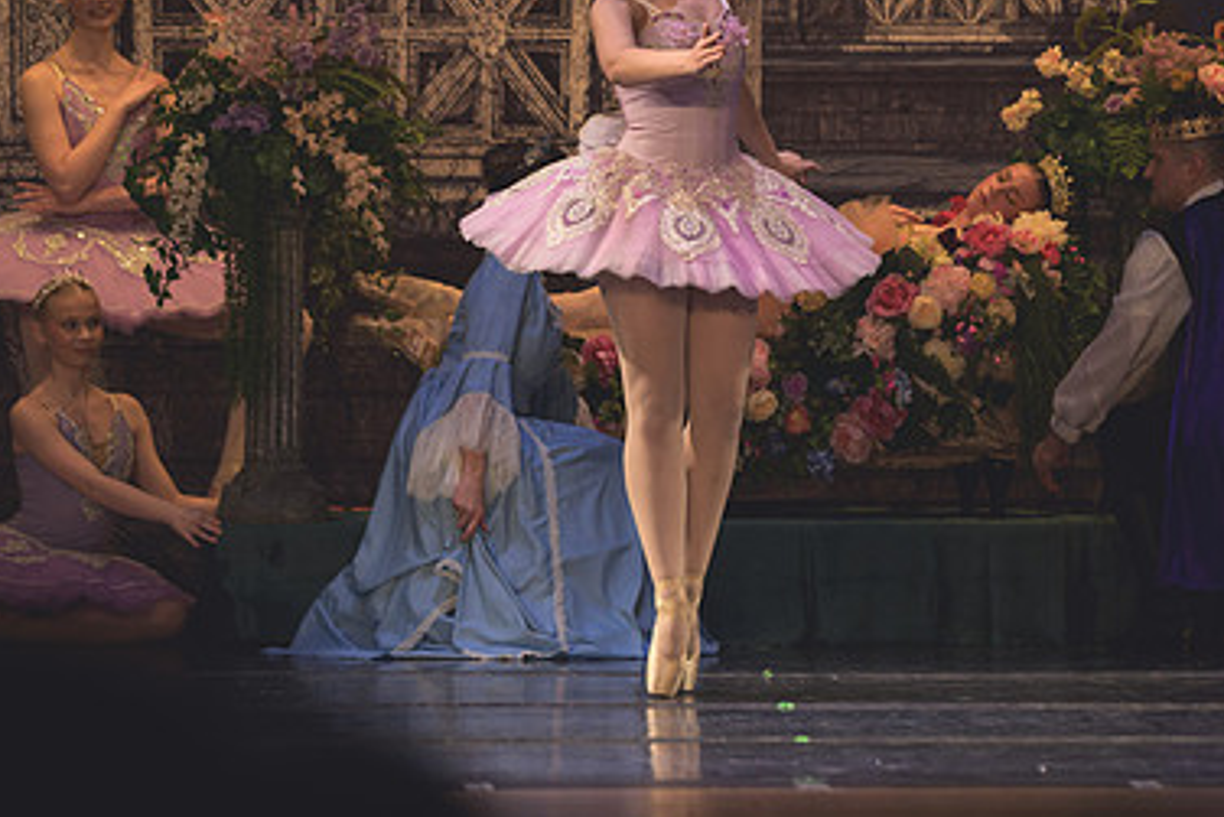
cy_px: 242
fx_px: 13741
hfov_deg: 5.1
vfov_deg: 3.4
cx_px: 710
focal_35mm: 404
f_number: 2.8
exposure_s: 1/320
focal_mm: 175
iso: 800
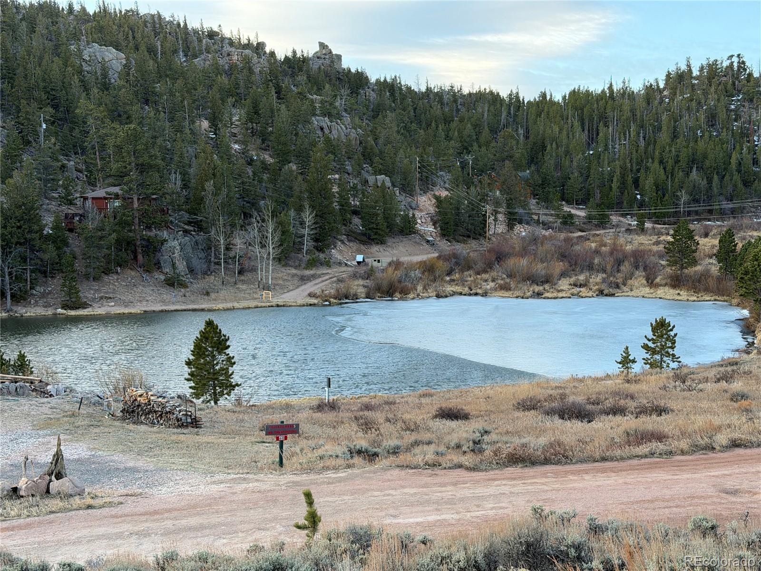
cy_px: 286
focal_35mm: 48
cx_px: 380
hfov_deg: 39.7
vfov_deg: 30.3
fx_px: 1055
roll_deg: +0.2
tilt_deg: -4.6
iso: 160
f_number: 1.78
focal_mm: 6.76
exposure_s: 1/227
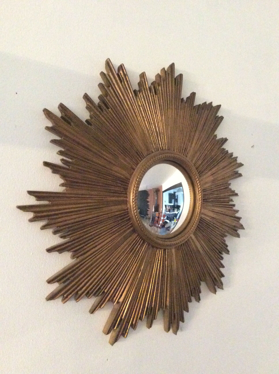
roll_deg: -0.6
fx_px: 345
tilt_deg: +2.2
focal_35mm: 32
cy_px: 187
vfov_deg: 56.9
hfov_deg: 44.1
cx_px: 140
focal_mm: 3.3
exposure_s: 1/17
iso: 800
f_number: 2.4
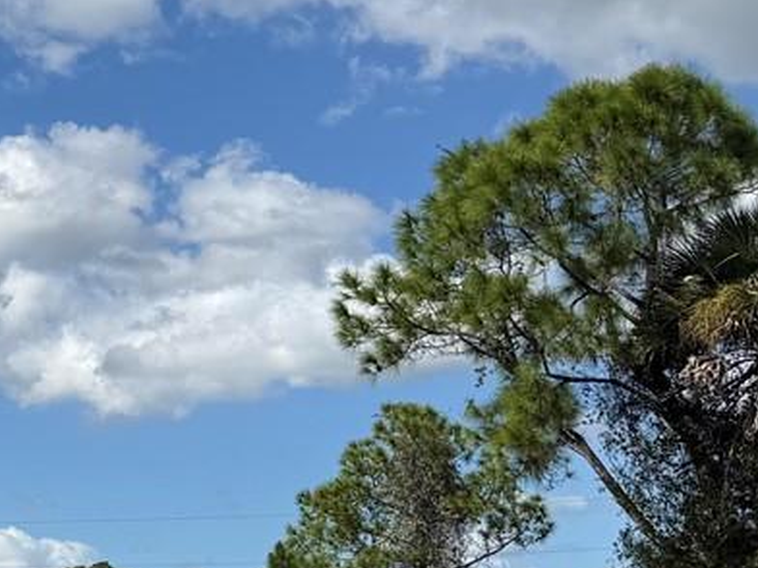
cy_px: 398
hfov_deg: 16.9
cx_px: -572
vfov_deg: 15.0
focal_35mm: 98
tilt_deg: +8.0
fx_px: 2146
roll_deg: +0.5
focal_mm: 6.76
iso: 80
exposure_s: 1/7353
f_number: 1.78
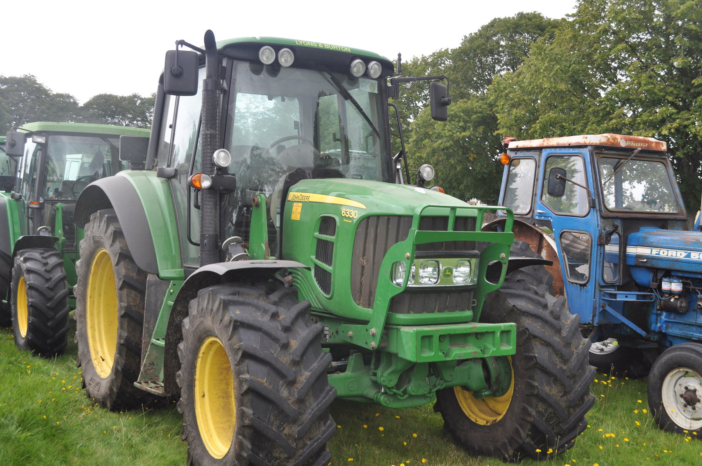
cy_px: 233
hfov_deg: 45.0
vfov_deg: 30.8
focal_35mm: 44
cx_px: 351
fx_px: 847
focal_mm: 29
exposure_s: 1/125
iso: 280
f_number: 5.6
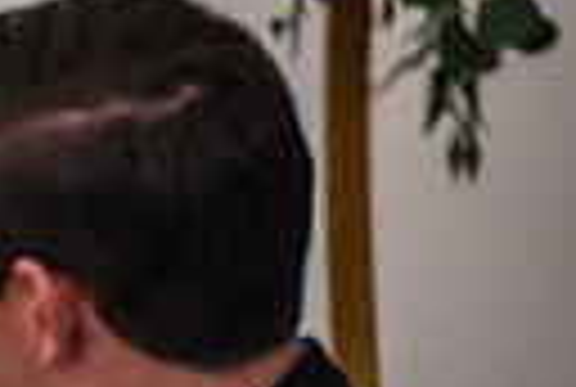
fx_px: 14482
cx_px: -724
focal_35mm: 903
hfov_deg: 2.3
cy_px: 344
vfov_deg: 1.5
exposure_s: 1/125
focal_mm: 200
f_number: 2.8
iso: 1600
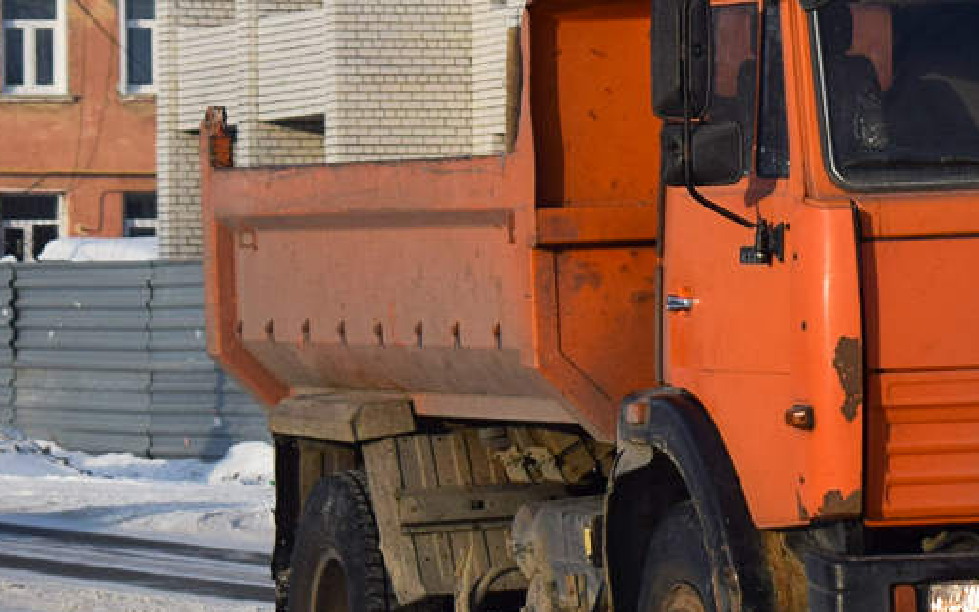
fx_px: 5207
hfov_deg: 10.6
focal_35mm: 195
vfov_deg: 6.7
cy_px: 182
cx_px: 1108
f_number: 5.6
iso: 100
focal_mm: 55
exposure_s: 1/1000
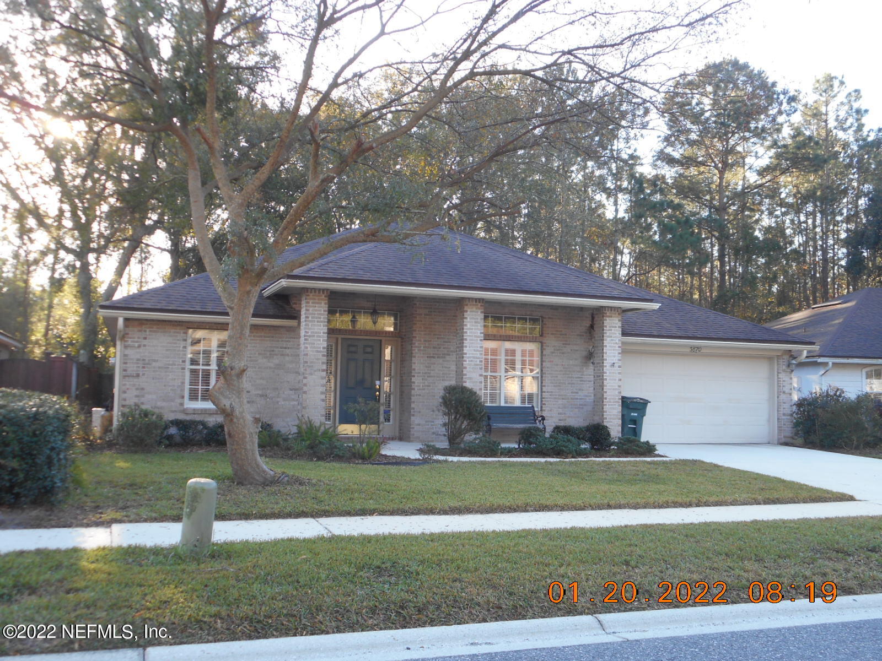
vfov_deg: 41.8
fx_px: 866
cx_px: 441
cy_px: 330
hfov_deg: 54.0
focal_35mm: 34
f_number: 4.2
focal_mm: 6
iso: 80
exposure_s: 1/40
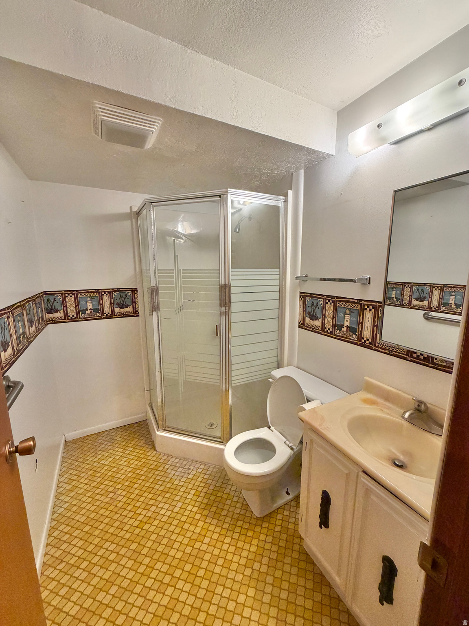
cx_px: 234
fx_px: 253
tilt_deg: -10.0
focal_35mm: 14
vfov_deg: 102.1
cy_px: 313
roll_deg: -0.5
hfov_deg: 85.7
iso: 250
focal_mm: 2.22
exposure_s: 1/120
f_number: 2.2
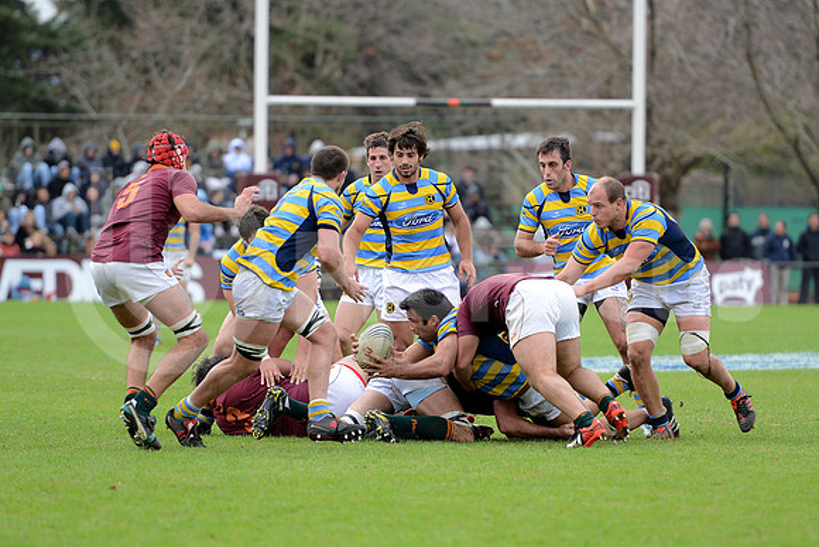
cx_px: 410
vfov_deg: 6.9
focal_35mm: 200
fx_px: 4551
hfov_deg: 10.3
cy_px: 274
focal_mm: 200
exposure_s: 1/500
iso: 500
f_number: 2.8
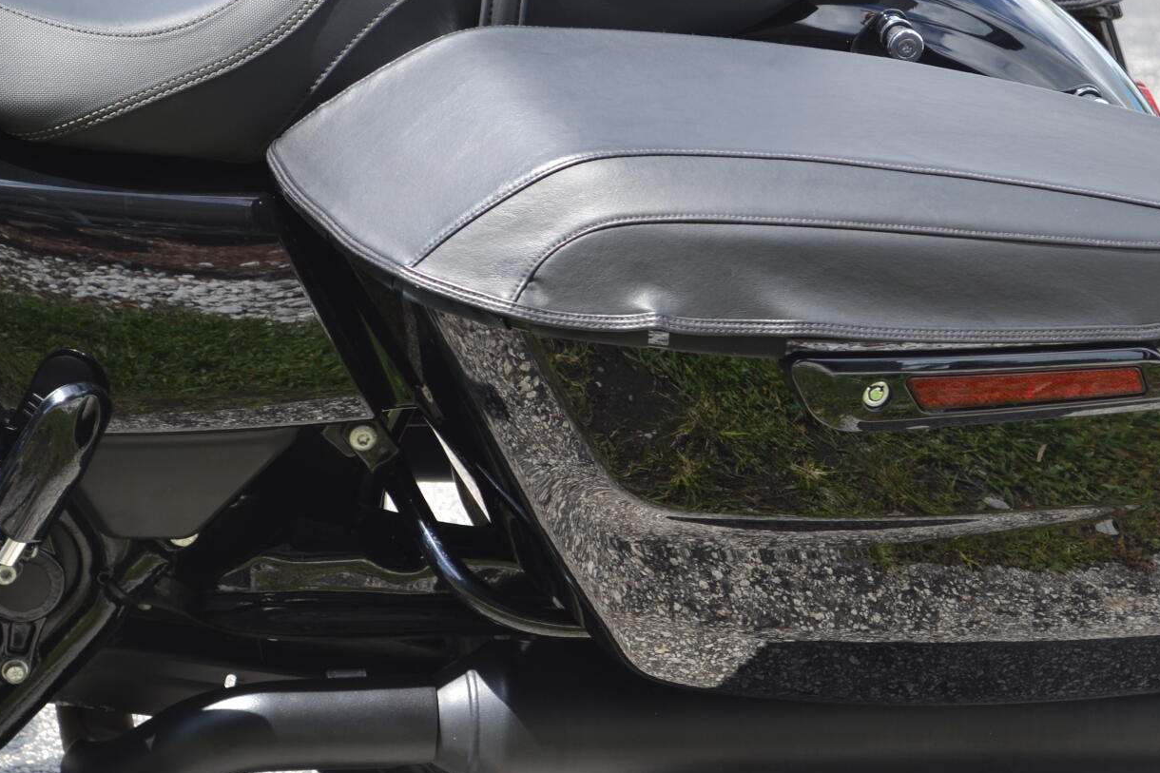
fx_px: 3801
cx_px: 663
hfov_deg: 17.3
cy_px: 363
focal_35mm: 118
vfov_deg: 11.6
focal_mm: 48
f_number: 5.6
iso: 100
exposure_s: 1/125
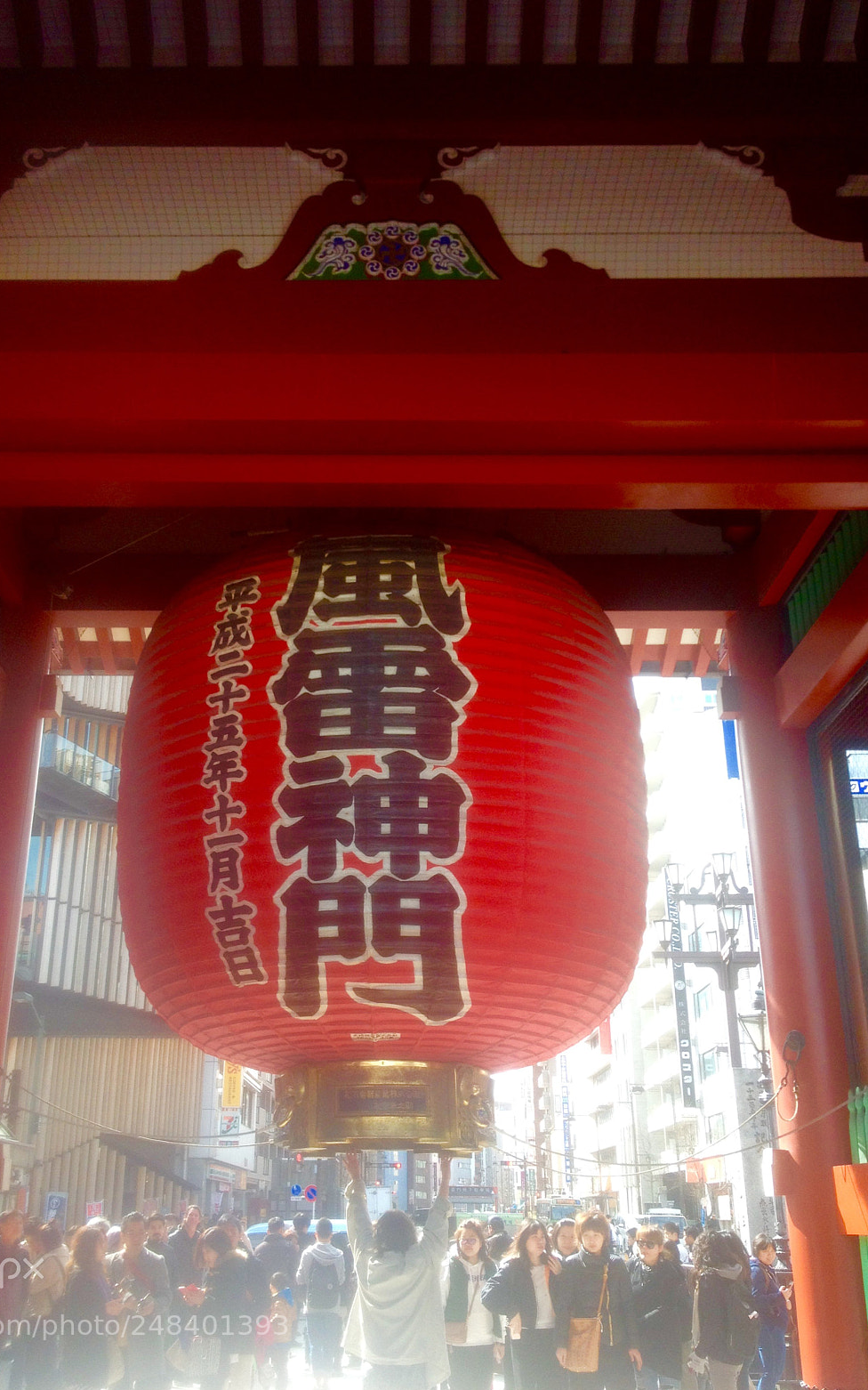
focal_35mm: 38
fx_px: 1439
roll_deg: +0.1
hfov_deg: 33.5
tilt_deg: +20.9
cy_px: 683
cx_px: 357
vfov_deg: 51.5
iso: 50
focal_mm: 4.28
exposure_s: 1/166
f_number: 2.4
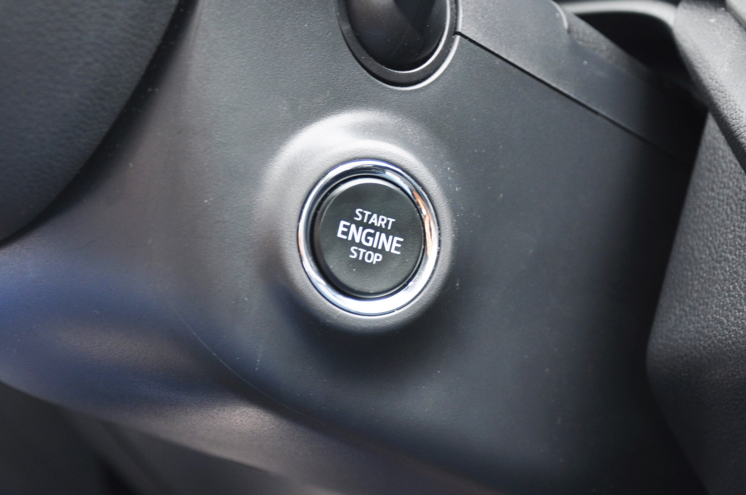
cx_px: 373
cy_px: 248
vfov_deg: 25.7
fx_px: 1086
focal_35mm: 52
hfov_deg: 37.9
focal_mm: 35
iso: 250
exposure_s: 1/20
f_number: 4.5
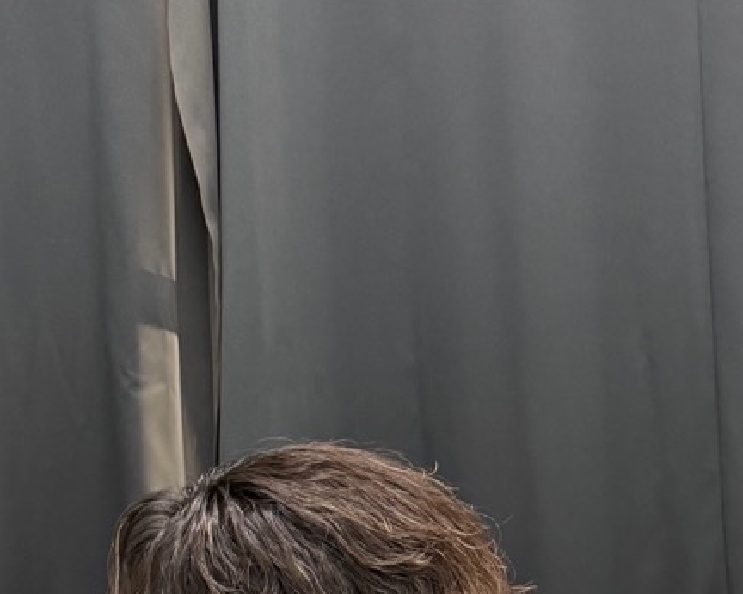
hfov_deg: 23.5
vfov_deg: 17.9
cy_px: 907
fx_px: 1670
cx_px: 817
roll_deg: +1.0
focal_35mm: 76
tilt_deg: -6.4
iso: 250
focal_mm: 6.76
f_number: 1.78
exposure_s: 1/60
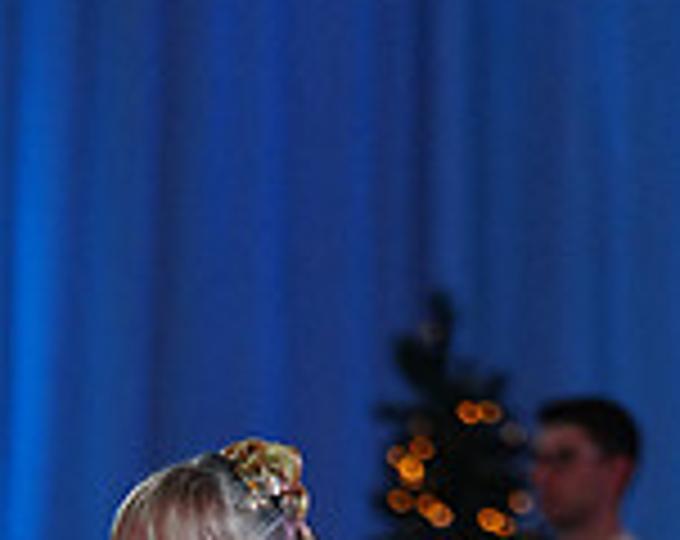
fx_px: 9876
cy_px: 1274
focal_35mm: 492
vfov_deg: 3.1
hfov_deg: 3.9
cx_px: 65
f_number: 2.8
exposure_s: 1/640
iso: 2000
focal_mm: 136
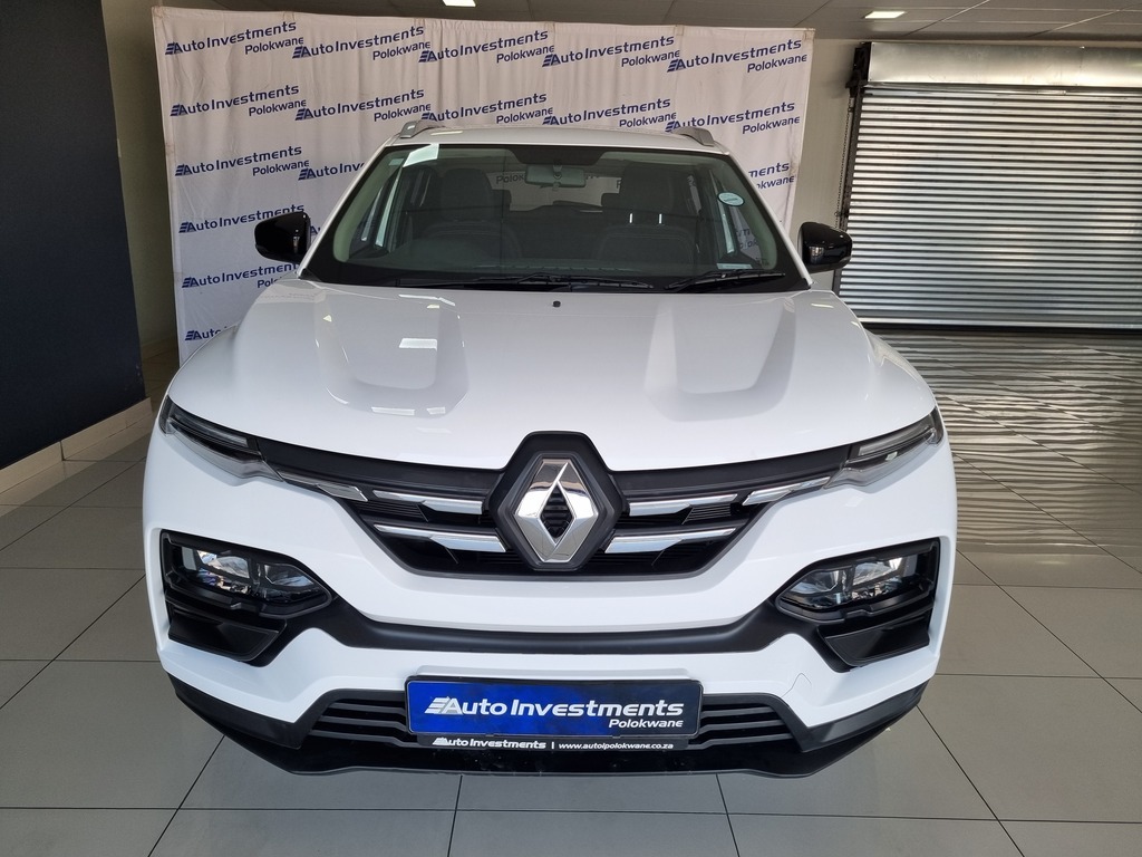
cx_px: 571
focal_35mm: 26
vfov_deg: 53.1
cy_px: 428
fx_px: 858
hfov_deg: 67.3
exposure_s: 1/201
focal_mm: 5.4
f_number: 1.8
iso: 50
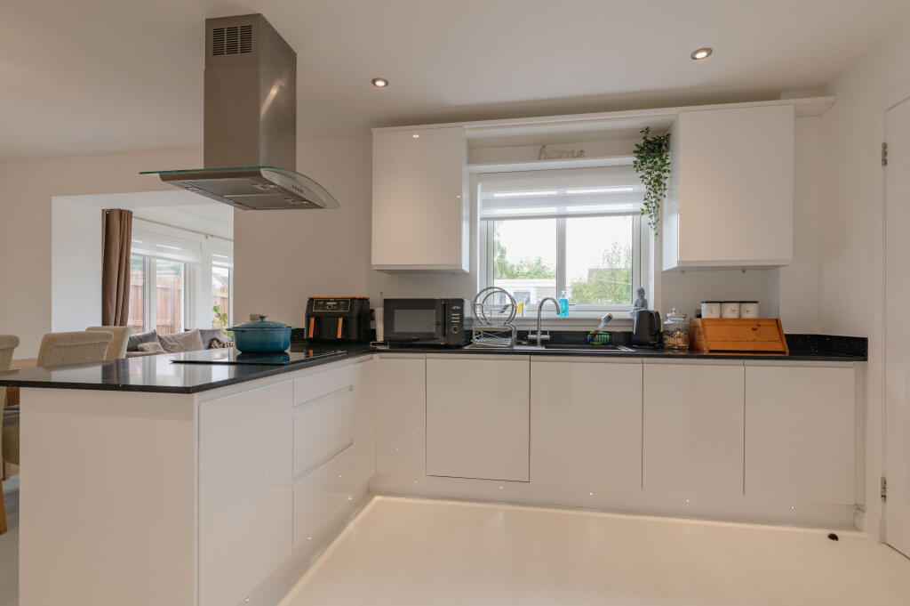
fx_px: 429
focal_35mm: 17
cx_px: 455
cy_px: 303
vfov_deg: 70.3
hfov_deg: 93.3
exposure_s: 1/60
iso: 400
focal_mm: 17
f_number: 8
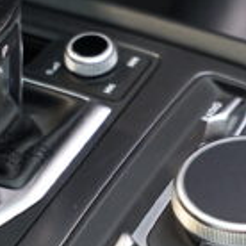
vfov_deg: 5.3
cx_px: 162
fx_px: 2669
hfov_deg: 5.3
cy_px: 193
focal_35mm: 332
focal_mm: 70
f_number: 3.2
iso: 1000
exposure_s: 1/80
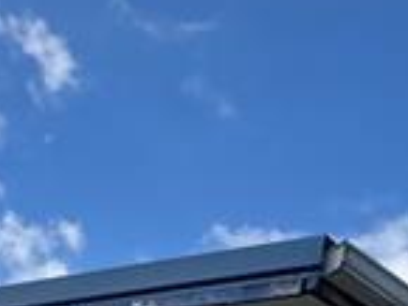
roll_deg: +1.1
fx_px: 1168
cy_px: 817
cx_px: 383
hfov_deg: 19.4
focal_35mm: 99
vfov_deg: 11.4
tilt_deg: +2.2
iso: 50
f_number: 2.2
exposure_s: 1/1672
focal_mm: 2.22
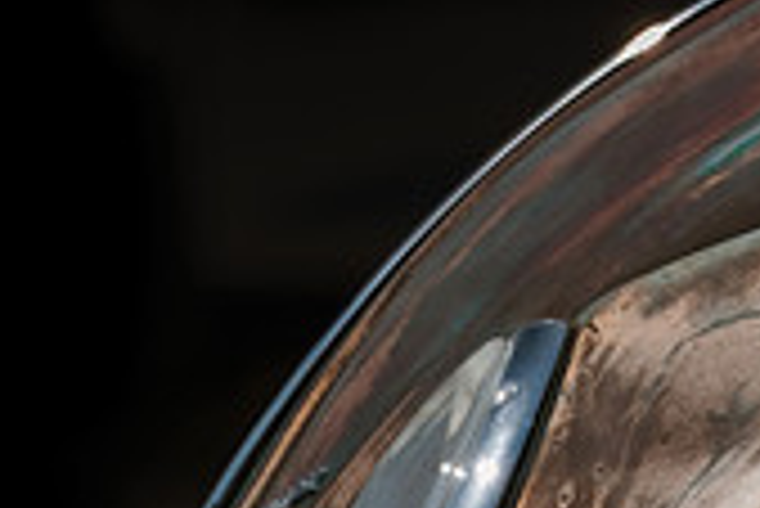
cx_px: 994
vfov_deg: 0.4
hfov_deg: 0.6
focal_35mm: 3190
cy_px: 758
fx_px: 67401
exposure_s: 1/125
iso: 125
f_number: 8
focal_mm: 600
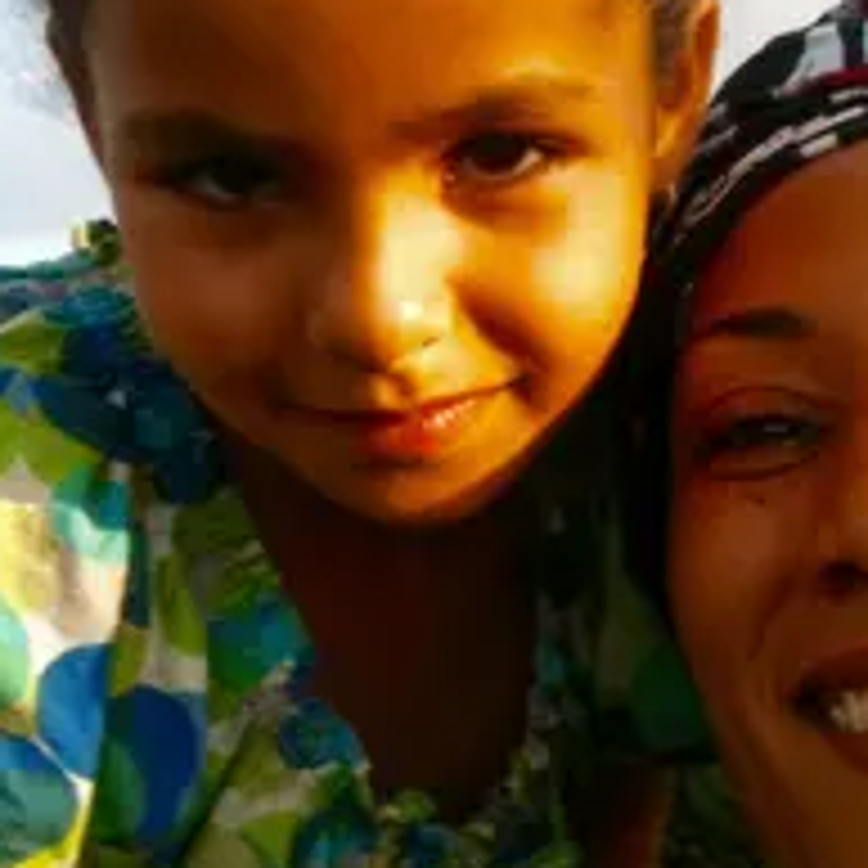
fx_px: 2270
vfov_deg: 21.6
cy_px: 461
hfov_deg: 21.7
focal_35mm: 80
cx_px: 432
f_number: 2.8
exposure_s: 1/330
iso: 64
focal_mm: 3.85
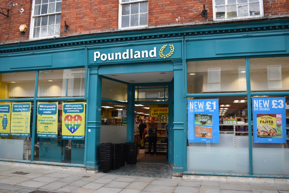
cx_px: 144
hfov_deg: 61.9
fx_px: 241
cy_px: 96
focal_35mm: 30
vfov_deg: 43.6
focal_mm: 20
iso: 400
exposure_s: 1/250
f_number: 5
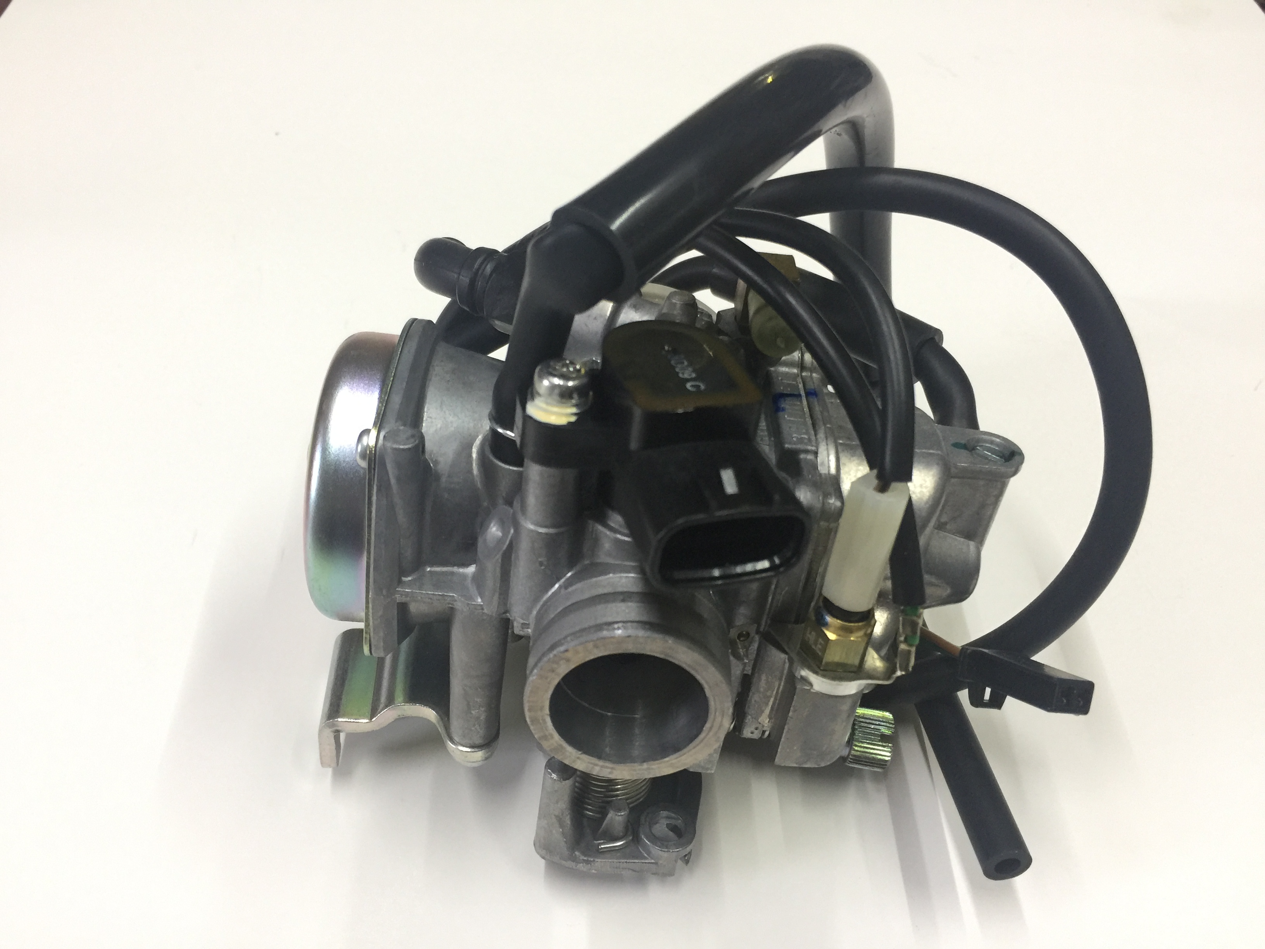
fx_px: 1060
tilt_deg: -49.9
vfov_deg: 48.2
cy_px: 474
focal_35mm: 29
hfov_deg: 61.7
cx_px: 632
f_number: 2.2
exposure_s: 1/17
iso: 100
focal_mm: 4.15
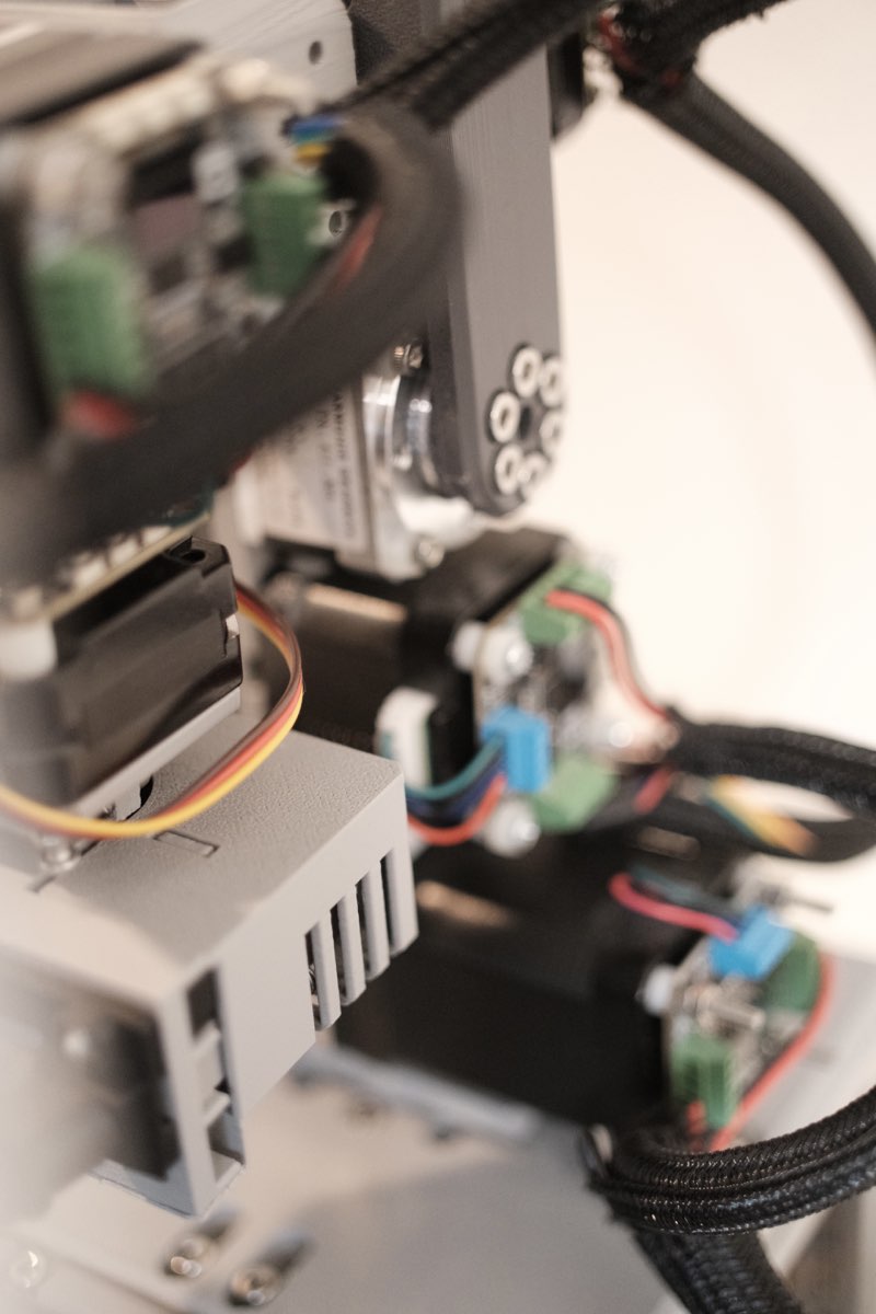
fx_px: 1752
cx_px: 438
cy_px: 657
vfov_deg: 41.1
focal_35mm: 48
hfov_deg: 28.1
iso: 3200
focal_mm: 32
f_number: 1.8
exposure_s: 1/200
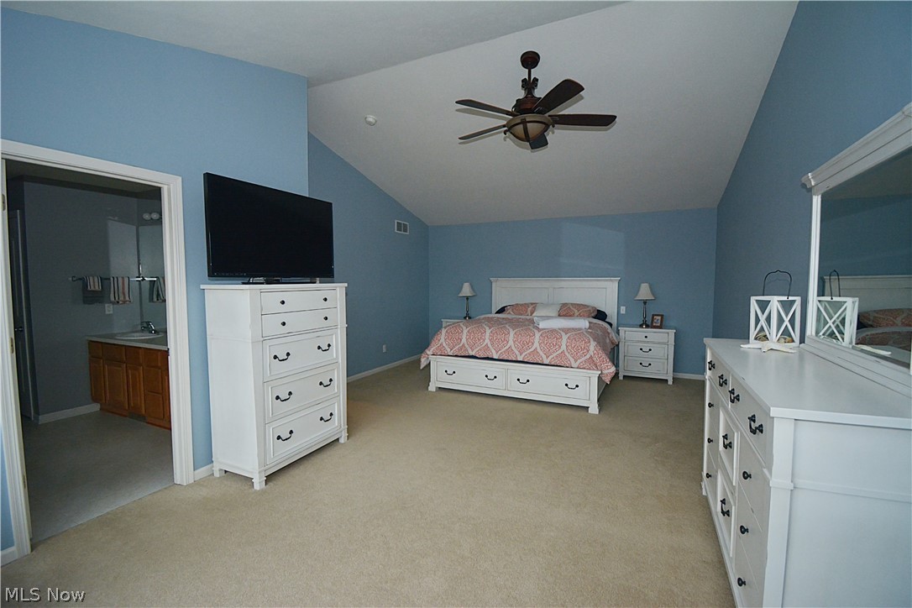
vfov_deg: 77.3
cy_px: 304
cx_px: 456
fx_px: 380
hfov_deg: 100.4
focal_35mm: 15
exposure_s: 1/160
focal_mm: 10
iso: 1000
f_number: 4.5
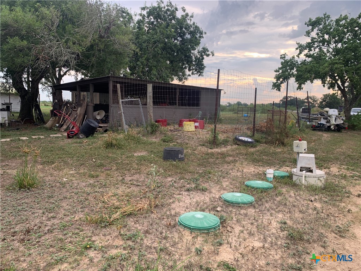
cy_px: 136
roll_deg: -1.1
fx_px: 271
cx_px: 180
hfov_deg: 67.3
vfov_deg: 53.1
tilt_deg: -7.6
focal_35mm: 26
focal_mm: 4.25
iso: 25
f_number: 1.8
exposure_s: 1/204
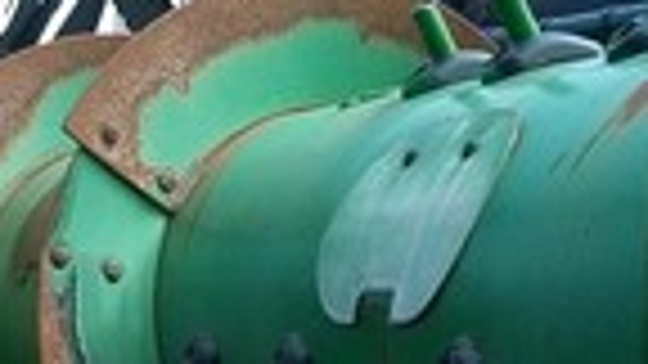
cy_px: 63
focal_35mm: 165
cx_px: 122
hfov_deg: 13.0
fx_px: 2835
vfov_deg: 7.3
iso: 80
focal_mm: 7.1
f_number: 3.2
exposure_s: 1/400
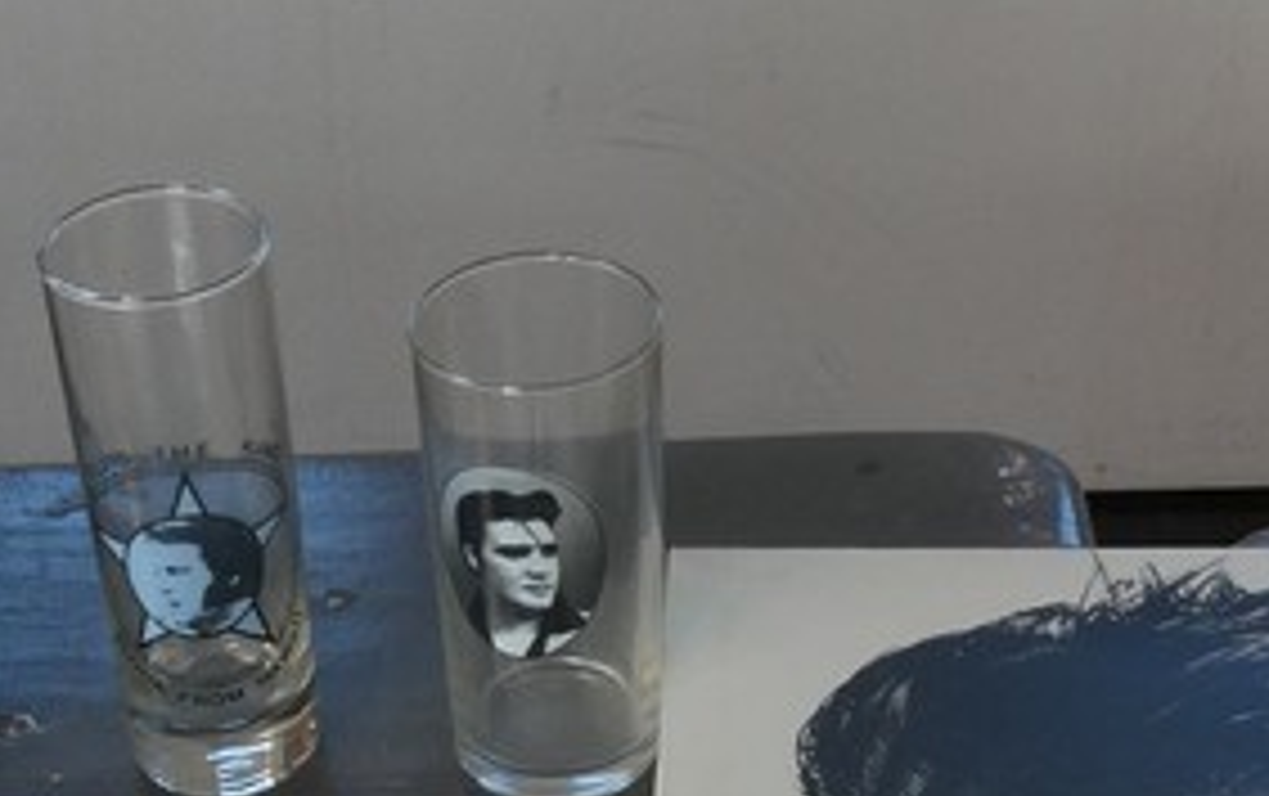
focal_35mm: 98
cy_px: 985
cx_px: 567
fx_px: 3393
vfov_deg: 13.0
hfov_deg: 21.2
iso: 100
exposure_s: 1/60
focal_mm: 4.3
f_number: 3.3
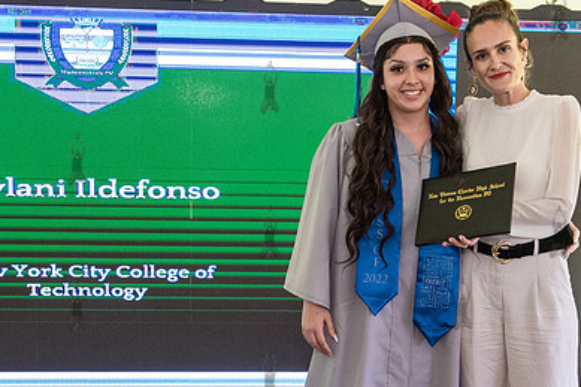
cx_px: 300
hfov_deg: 29.3
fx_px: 1113
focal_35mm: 69
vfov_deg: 19.6
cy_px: 281
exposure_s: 1/800
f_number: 4
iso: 2500
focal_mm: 36
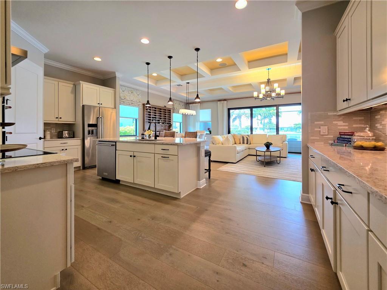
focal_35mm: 13
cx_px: 194
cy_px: 145
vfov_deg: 89.9
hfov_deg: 106.2
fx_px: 145
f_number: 1.9
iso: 125
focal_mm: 2.2
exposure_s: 1/120
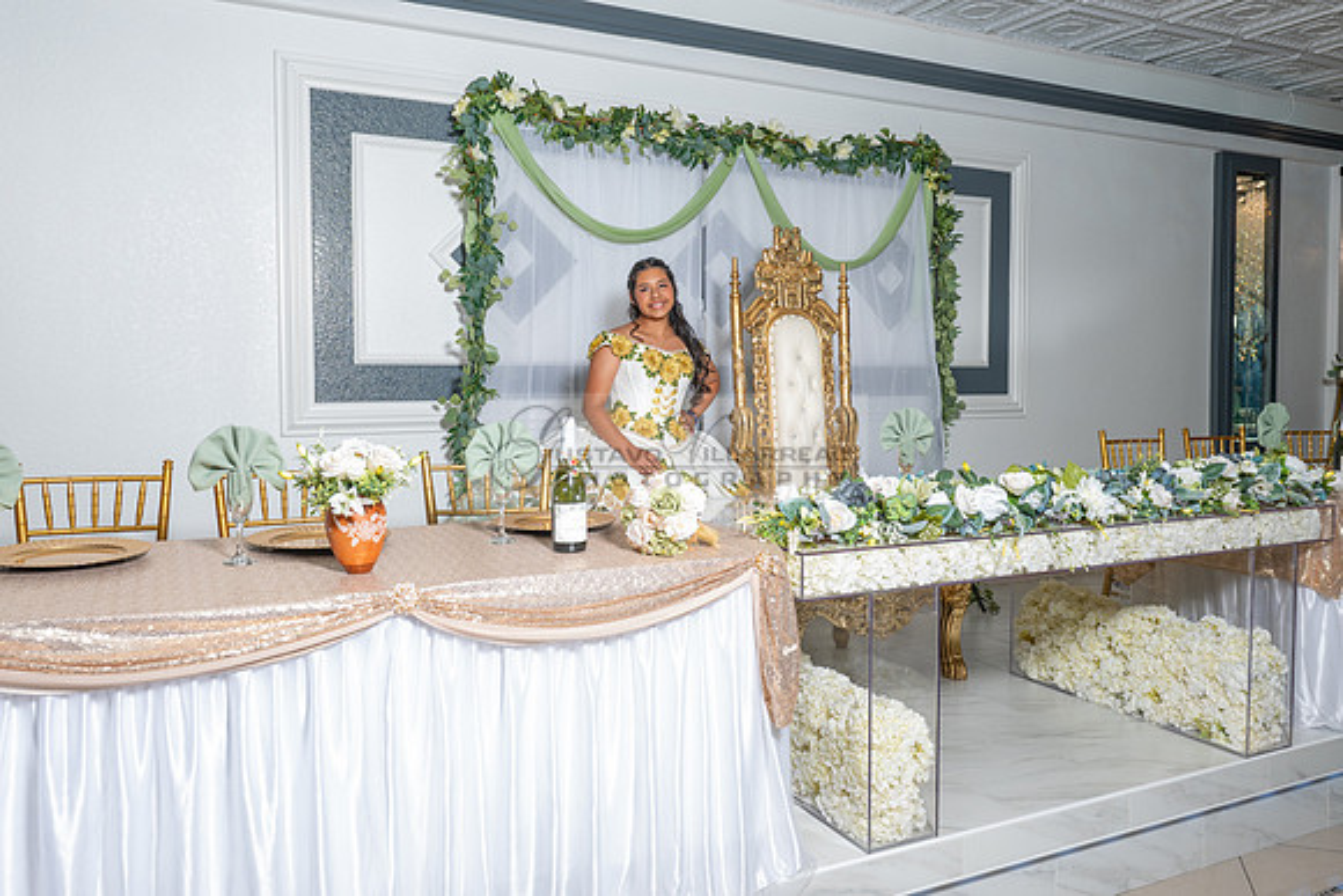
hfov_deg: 65.8
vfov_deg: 46.7
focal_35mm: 28
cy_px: 422
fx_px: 1037
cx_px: 681
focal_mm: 24
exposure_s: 1/160
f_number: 6.3
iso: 200
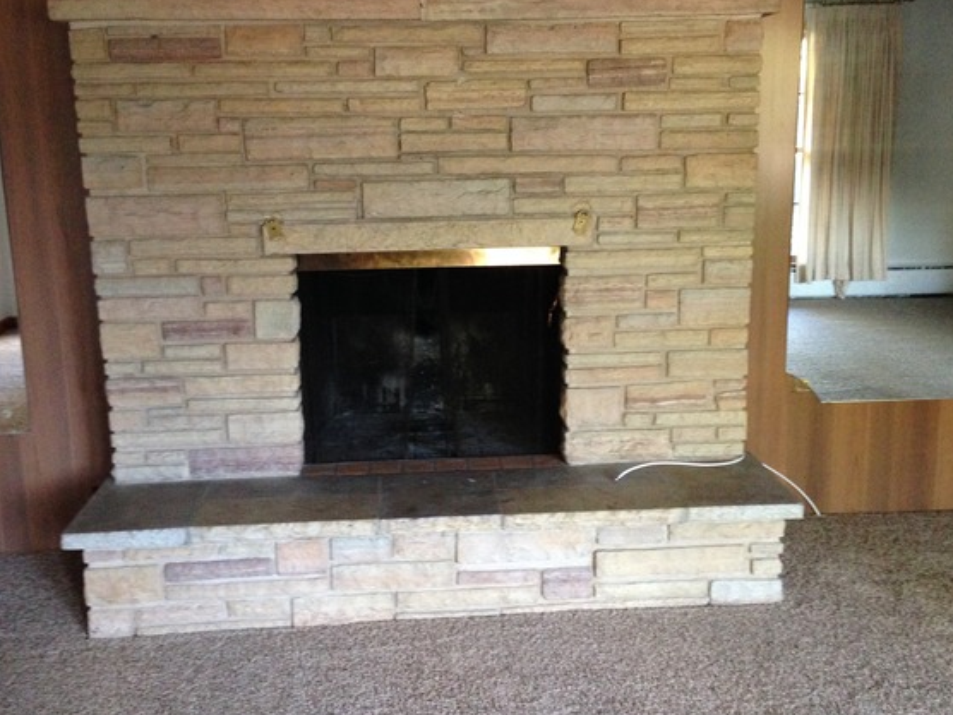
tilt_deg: -12.5
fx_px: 1046
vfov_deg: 37.7
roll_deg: +0.5
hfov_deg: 49.0
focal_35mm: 38
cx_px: 465
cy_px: 324
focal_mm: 4.12
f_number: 2.4
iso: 320
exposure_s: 1/20
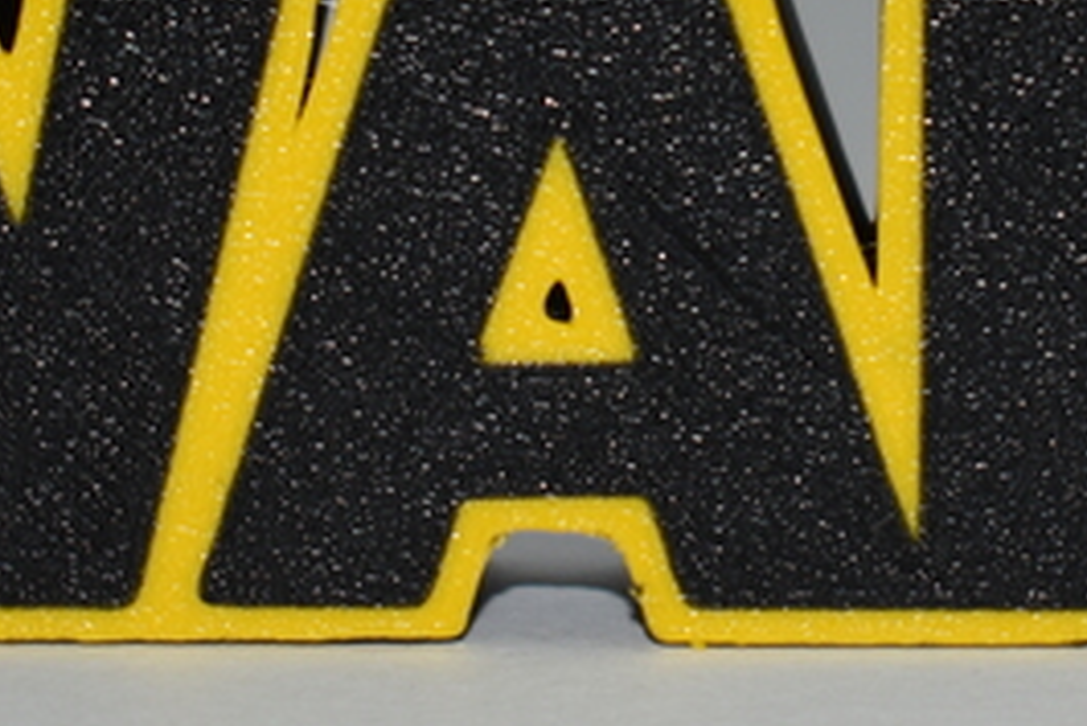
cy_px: 103
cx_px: 773
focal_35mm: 242
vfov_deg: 5.7
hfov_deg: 8.5
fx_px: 7311
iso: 100
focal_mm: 38
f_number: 4.8
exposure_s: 1/60
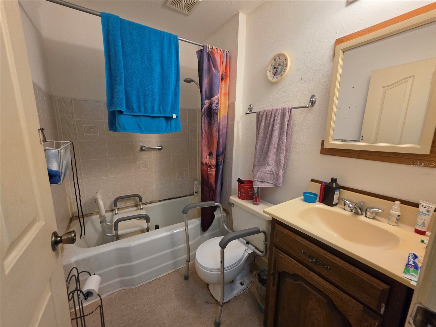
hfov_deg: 106.2
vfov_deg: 89.9
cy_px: 164
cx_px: 218
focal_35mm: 13
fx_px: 164
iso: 250
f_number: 1.9
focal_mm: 2.2
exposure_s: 1/120
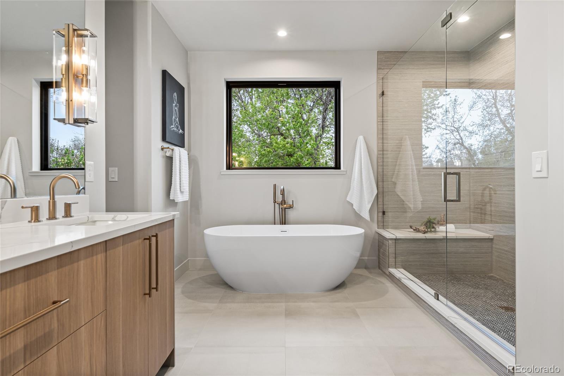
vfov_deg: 64.5
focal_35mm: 19
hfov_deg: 86.9
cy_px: 188
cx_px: 282
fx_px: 298
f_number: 8
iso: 500
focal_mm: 19
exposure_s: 1/10
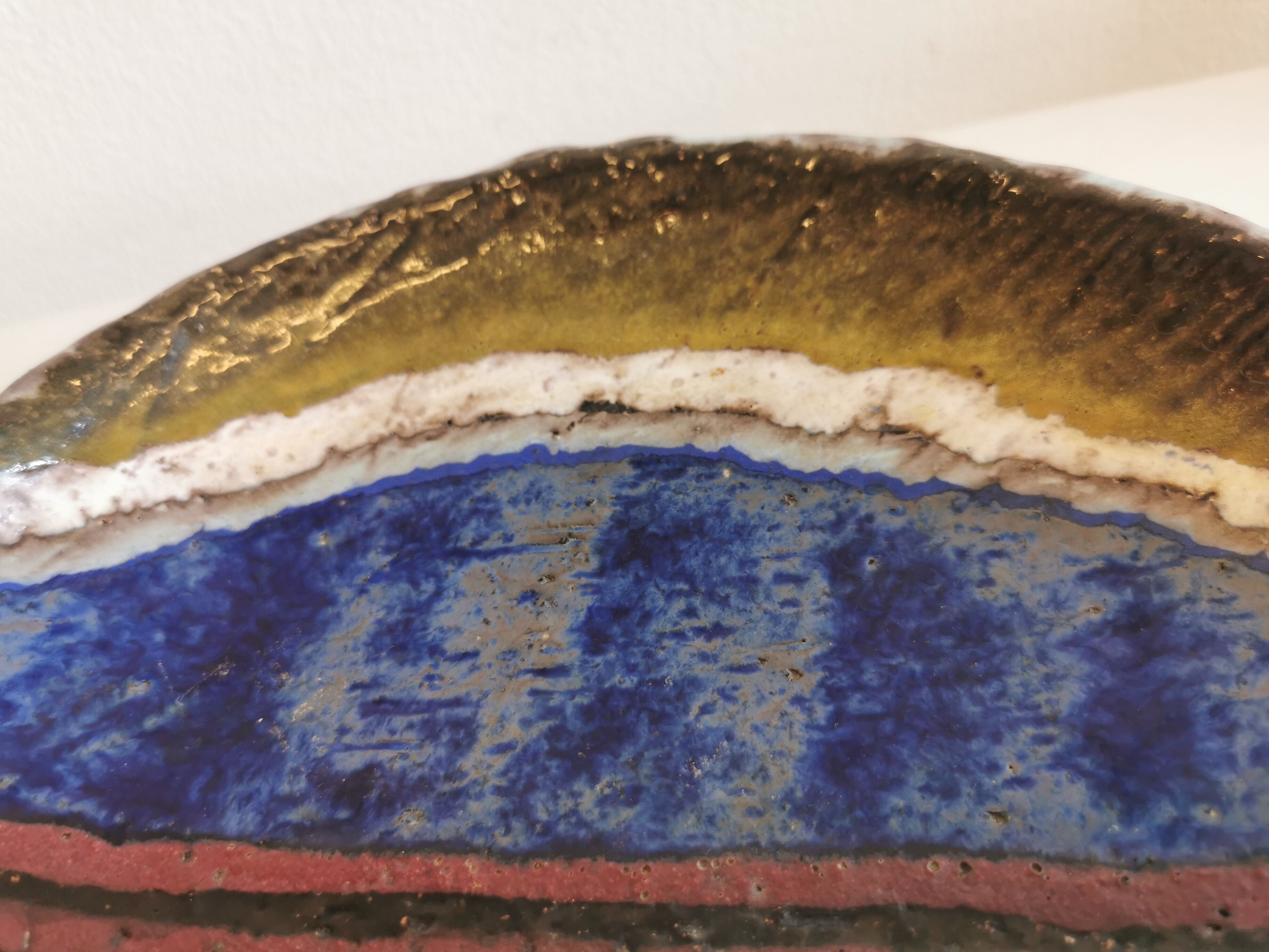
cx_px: 634
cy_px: 476
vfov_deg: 51.4
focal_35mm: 27
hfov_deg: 65.3
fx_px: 990
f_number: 1.6
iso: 50
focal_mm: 5.56
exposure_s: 1/100
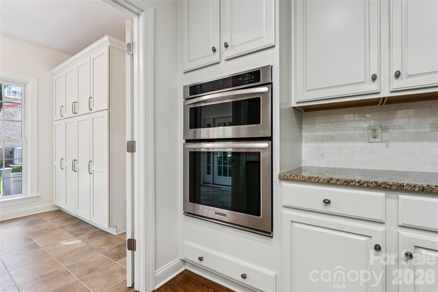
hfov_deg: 94.3
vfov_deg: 71.4
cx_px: 219
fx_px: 203
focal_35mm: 17
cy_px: 146
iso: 100
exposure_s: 1
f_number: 13
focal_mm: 16.7
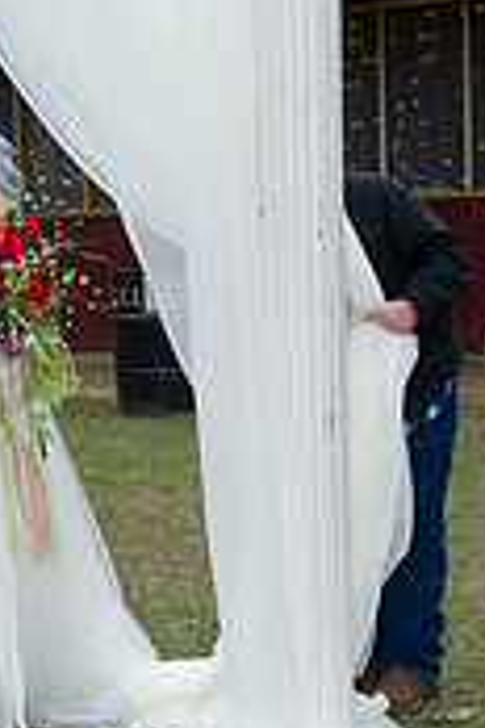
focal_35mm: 98
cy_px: 423
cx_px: -94
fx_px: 1980
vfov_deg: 20.8
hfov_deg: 13.6
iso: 800
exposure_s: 1/160
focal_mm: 38
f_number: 8
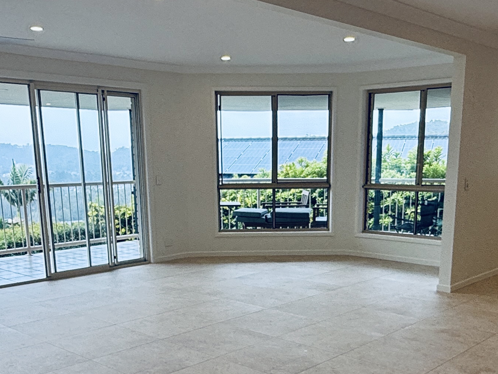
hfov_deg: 44.8
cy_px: 307
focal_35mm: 42
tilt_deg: -14.4
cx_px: 266
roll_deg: -0.3
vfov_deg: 33.2
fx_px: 604
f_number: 2.2
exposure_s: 1/184
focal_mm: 2.22
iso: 64
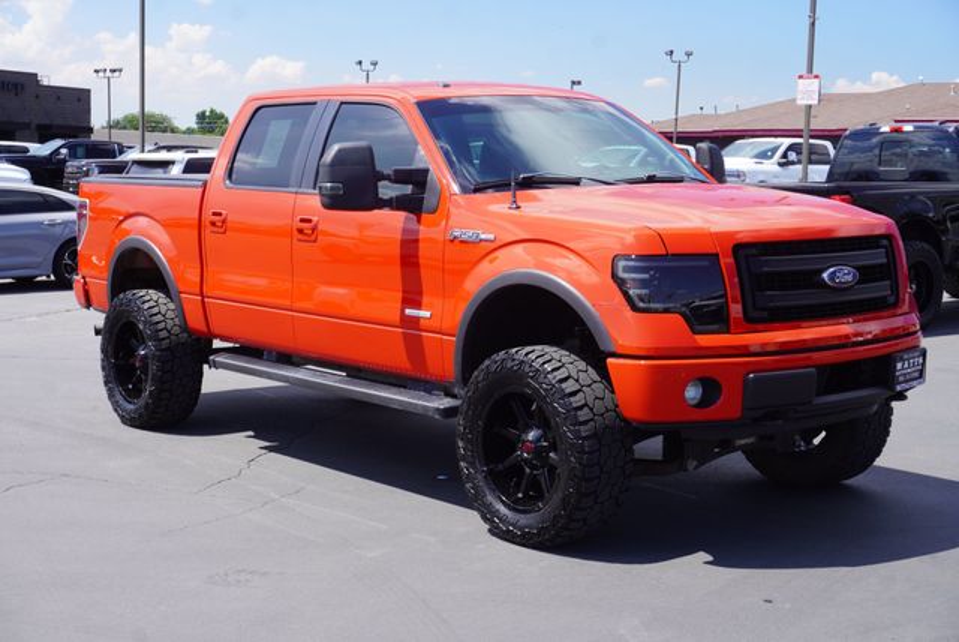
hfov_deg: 36.8
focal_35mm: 54
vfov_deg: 25.1
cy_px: 321
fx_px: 1440
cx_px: 480
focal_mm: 36
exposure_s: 1/100
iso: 100
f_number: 10
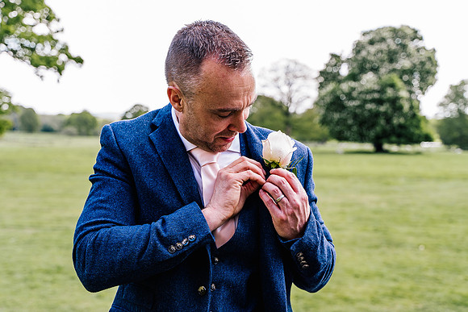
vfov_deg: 27.9
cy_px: 156
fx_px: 630
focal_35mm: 48
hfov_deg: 40.8
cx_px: 234
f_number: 4
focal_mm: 47
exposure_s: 1/160
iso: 200
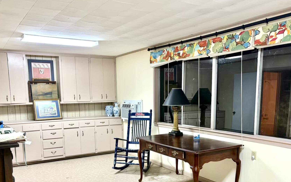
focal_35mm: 34
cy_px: 130
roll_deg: +1.7
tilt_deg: -8.7
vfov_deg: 36.6
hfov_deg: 56.7
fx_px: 270
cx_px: 137
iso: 100
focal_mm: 5.96
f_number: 1.6
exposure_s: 1/60
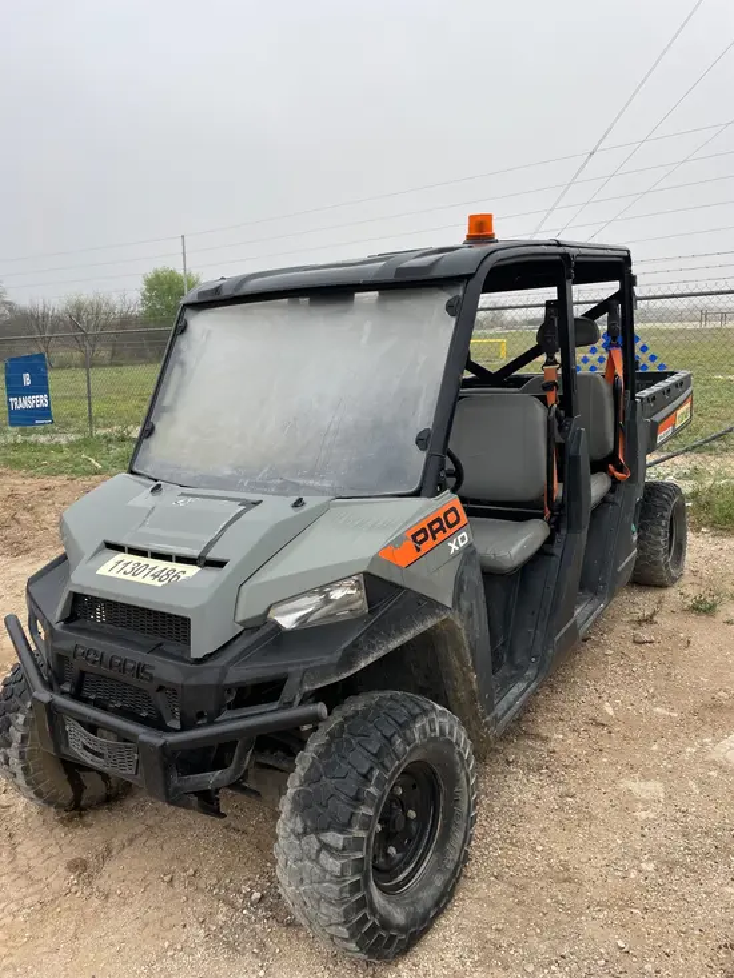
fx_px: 735
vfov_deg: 67.3
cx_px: 367
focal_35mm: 26
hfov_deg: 53.1
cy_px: 489
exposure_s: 1/274
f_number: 1.6
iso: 32
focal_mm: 4.2
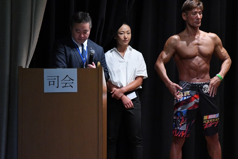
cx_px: 119
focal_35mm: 315
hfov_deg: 6.5
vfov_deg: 4.4
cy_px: 80
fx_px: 2082
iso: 8000
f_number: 5.6
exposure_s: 1/400
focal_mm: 210
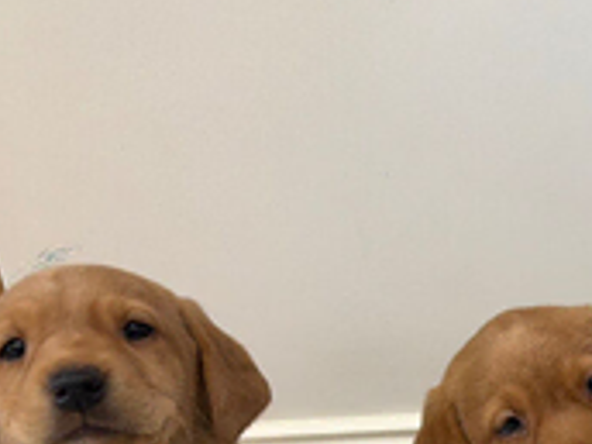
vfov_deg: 20.1
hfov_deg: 24.5
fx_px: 1214
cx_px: 735
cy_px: 442
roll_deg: +4.3
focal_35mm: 71
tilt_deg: -27.5
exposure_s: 1/50
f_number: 1.6
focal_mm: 5.96
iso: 100
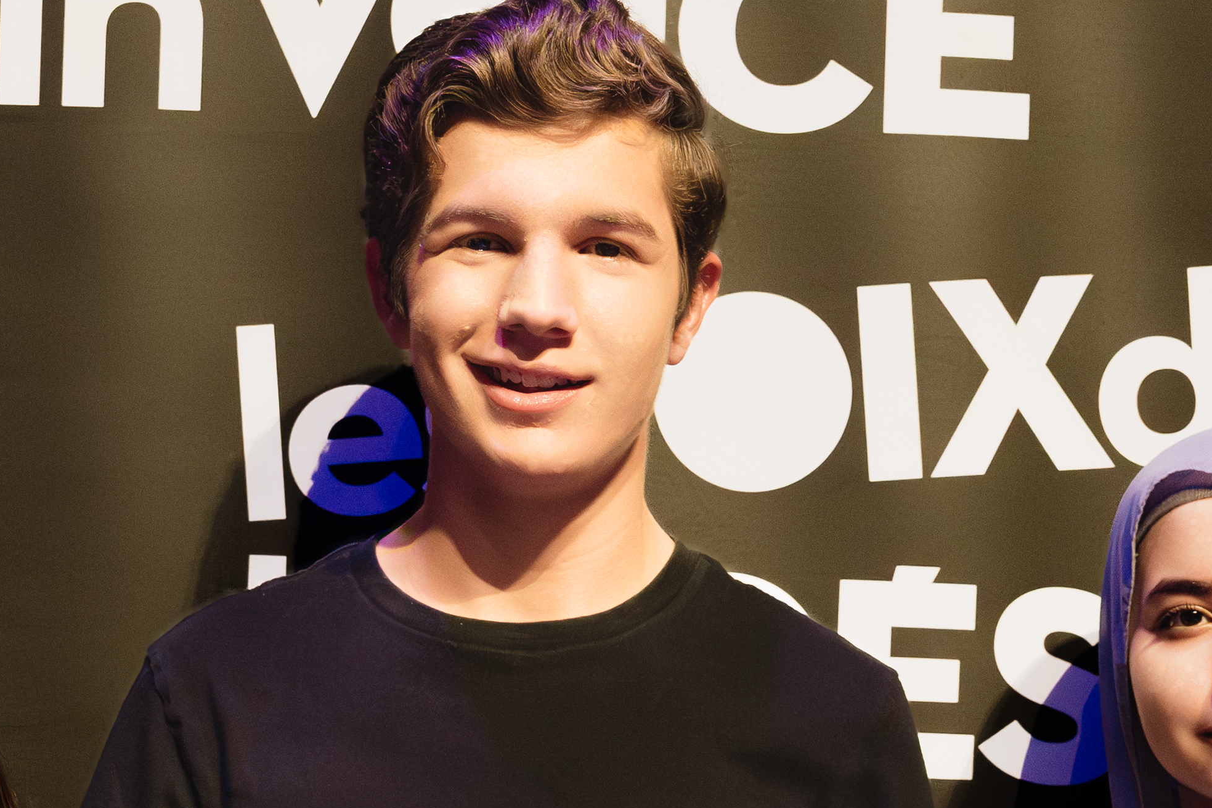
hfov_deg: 17.9
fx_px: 3837
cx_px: 553
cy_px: 846
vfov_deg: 11.9
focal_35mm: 114
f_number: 4
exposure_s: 1/160
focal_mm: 32
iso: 4000
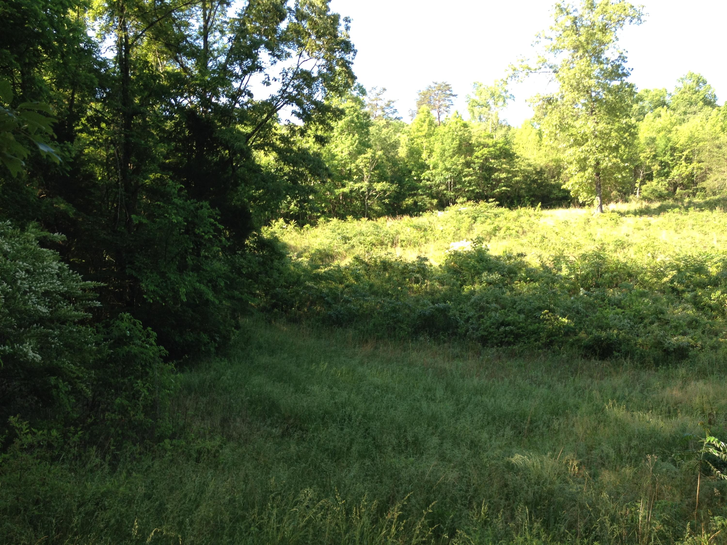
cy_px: 272
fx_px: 735
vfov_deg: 40.7
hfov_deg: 52.6
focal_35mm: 35
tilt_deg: -1.5
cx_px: 364
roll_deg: +0.0
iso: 50
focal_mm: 4.28
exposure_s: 1/182
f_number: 2.4
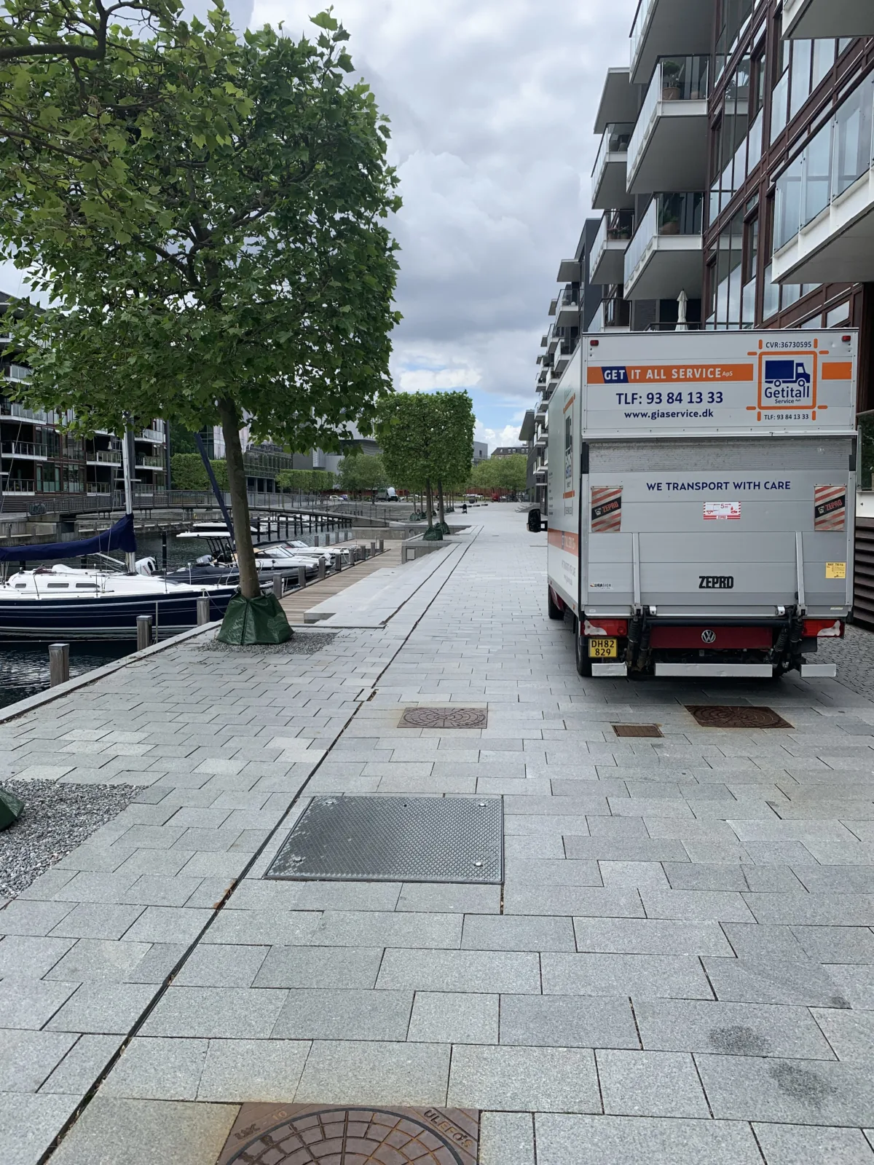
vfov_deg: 67.3
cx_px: 437
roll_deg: -0.3
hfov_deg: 53.1
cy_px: 582
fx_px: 875
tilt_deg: -6.2
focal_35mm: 26
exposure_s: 1/1536
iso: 25
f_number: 1.8
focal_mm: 4.25
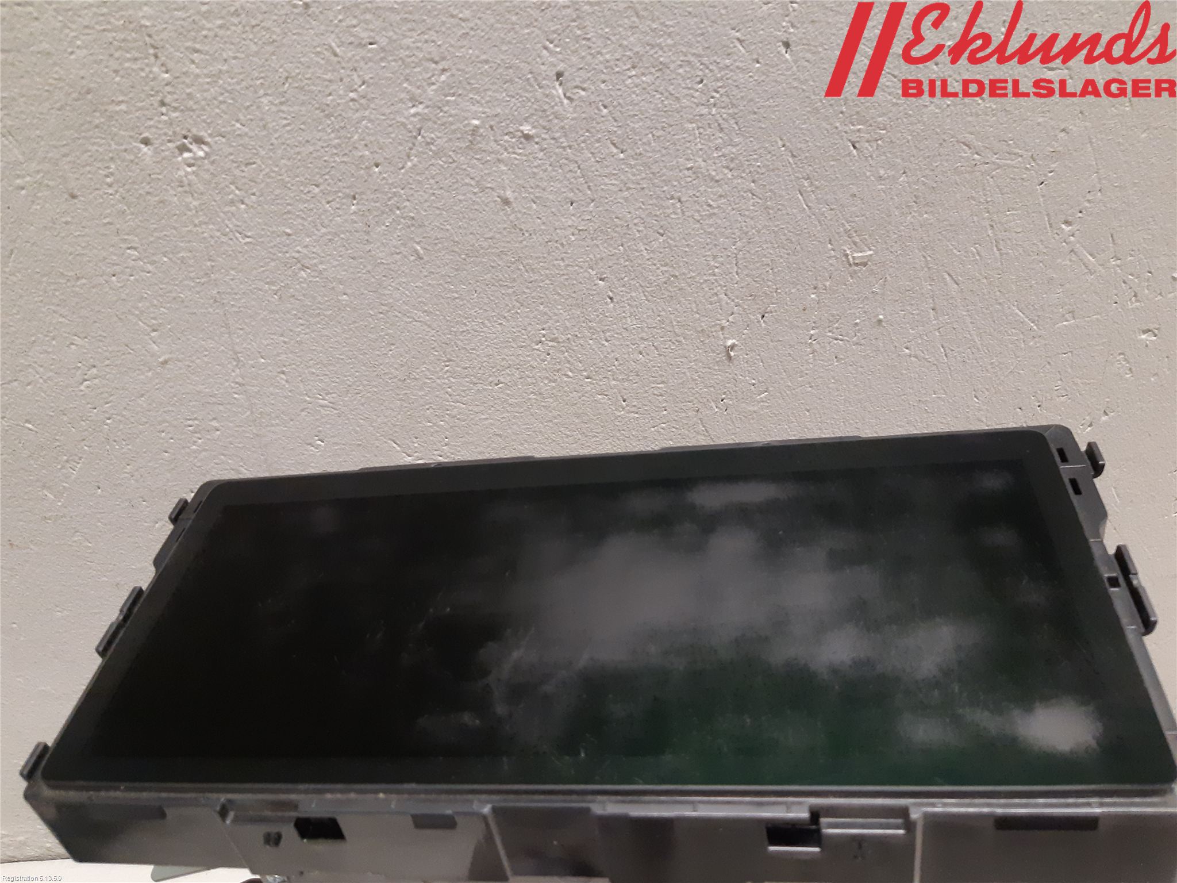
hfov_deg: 67.3
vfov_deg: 53.1
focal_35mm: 26
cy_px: 442
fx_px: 884
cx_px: 588
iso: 250
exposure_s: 1/50
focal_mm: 3.93
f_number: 1.7
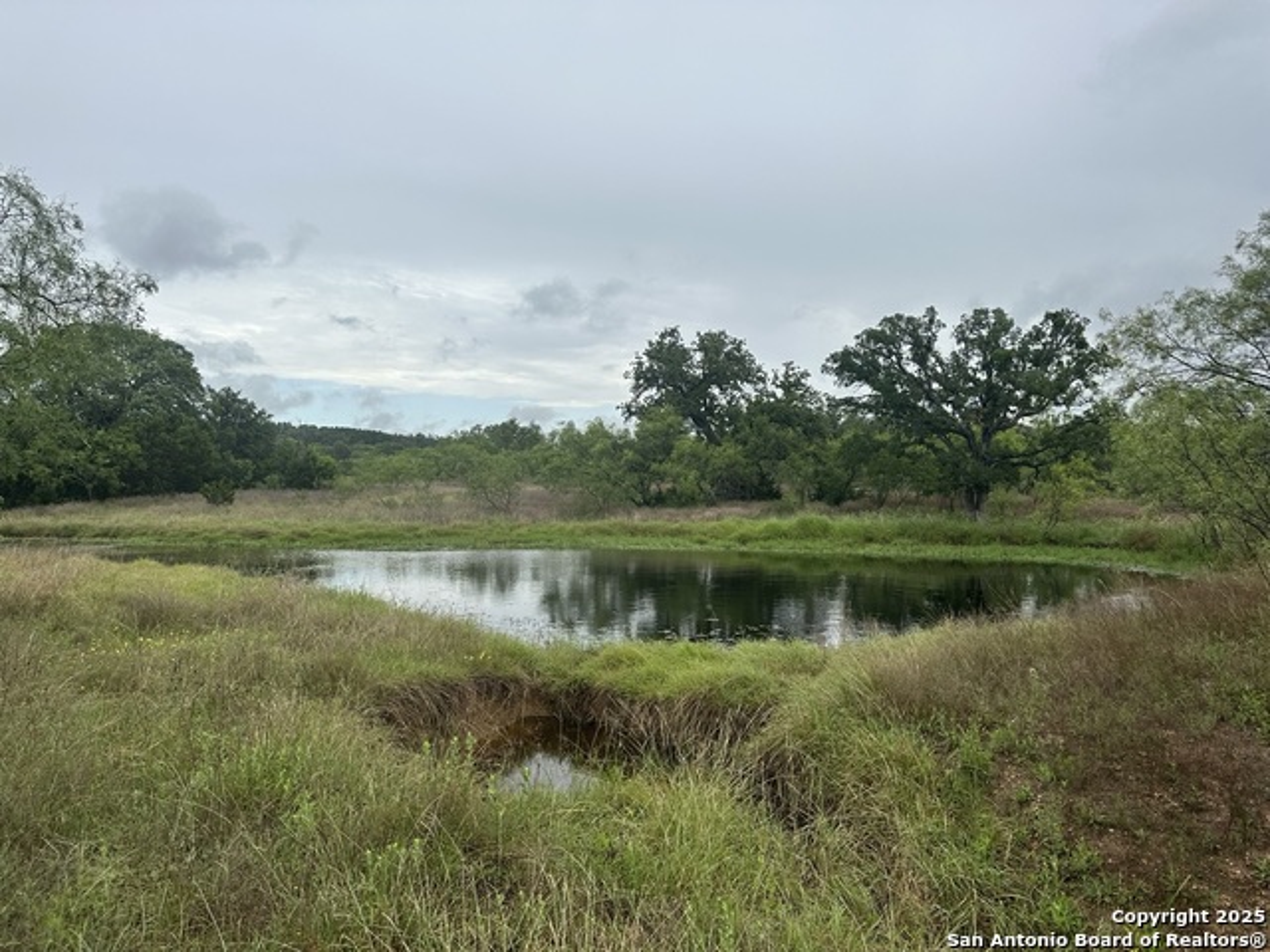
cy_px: 476
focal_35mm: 24
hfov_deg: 71.6
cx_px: 635
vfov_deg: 56.8
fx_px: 881
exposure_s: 1/1949
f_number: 1.78
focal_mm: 6.86
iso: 80
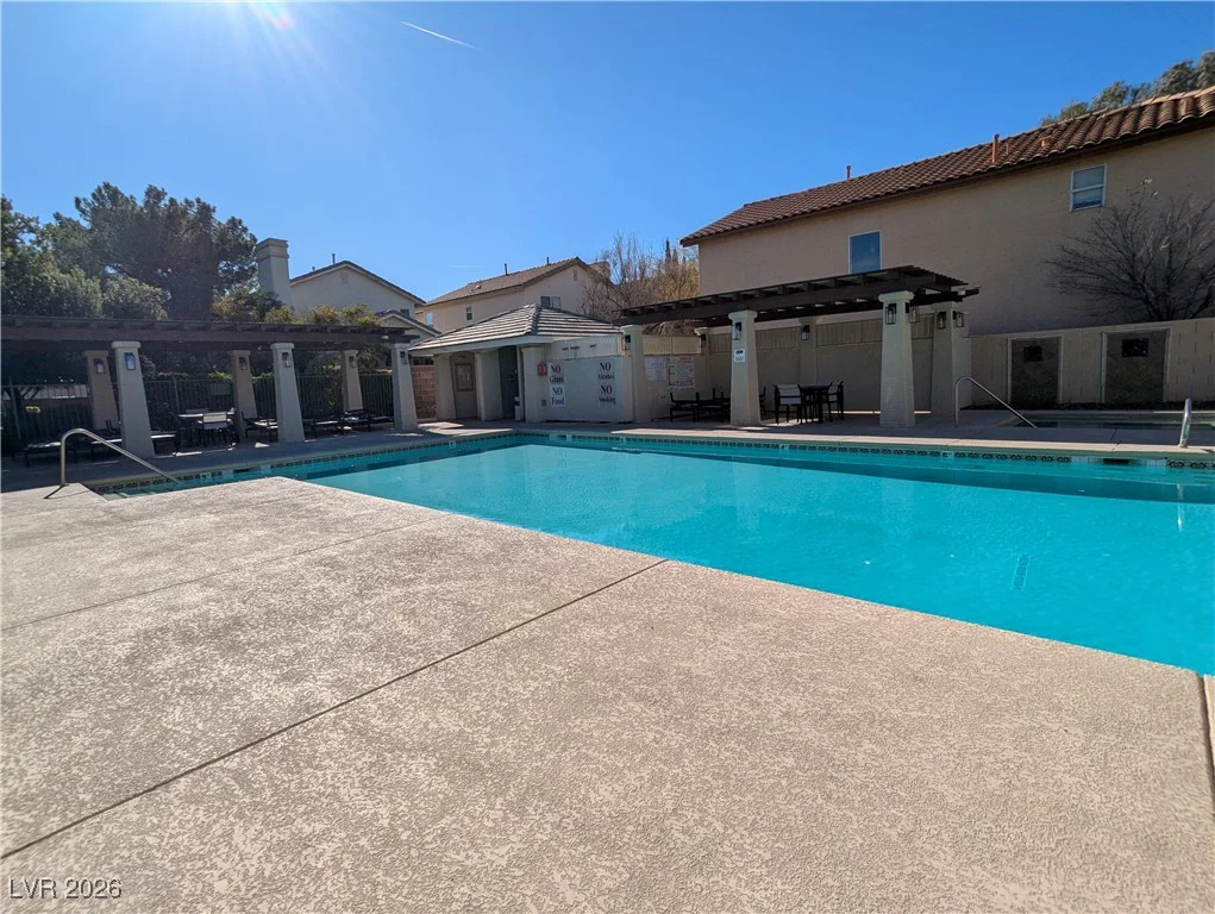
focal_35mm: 16
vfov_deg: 78.2
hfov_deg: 94.4
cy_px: 457
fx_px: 562
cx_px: 608
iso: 49
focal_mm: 2.35
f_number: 2.2
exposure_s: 1/3322
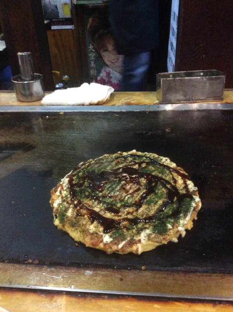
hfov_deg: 44.1
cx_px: 116
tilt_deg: -31.7
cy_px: 156
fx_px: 288
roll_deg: +3.5
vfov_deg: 56.9
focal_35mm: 32
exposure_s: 1/15
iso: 320
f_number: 2.4
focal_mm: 3.3
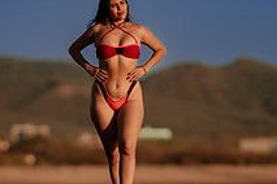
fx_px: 2824
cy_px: 208
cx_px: 66
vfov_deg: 3.7
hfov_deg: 5.6
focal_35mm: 367
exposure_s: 1/6400
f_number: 1.8
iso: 100
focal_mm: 135
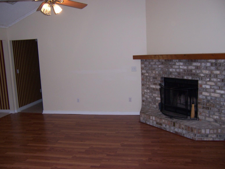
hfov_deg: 55.4
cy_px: 84
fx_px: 214
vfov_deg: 42.9
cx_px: 112
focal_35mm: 33
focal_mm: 5.5
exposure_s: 1/60
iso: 80
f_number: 2.8
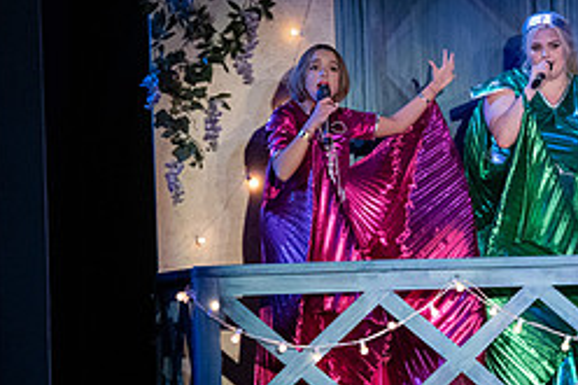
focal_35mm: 433
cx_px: 608
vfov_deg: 3.2
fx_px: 6947
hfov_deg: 4.8
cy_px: 148
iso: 3200
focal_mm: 185
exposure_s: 1/400
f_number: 3.5
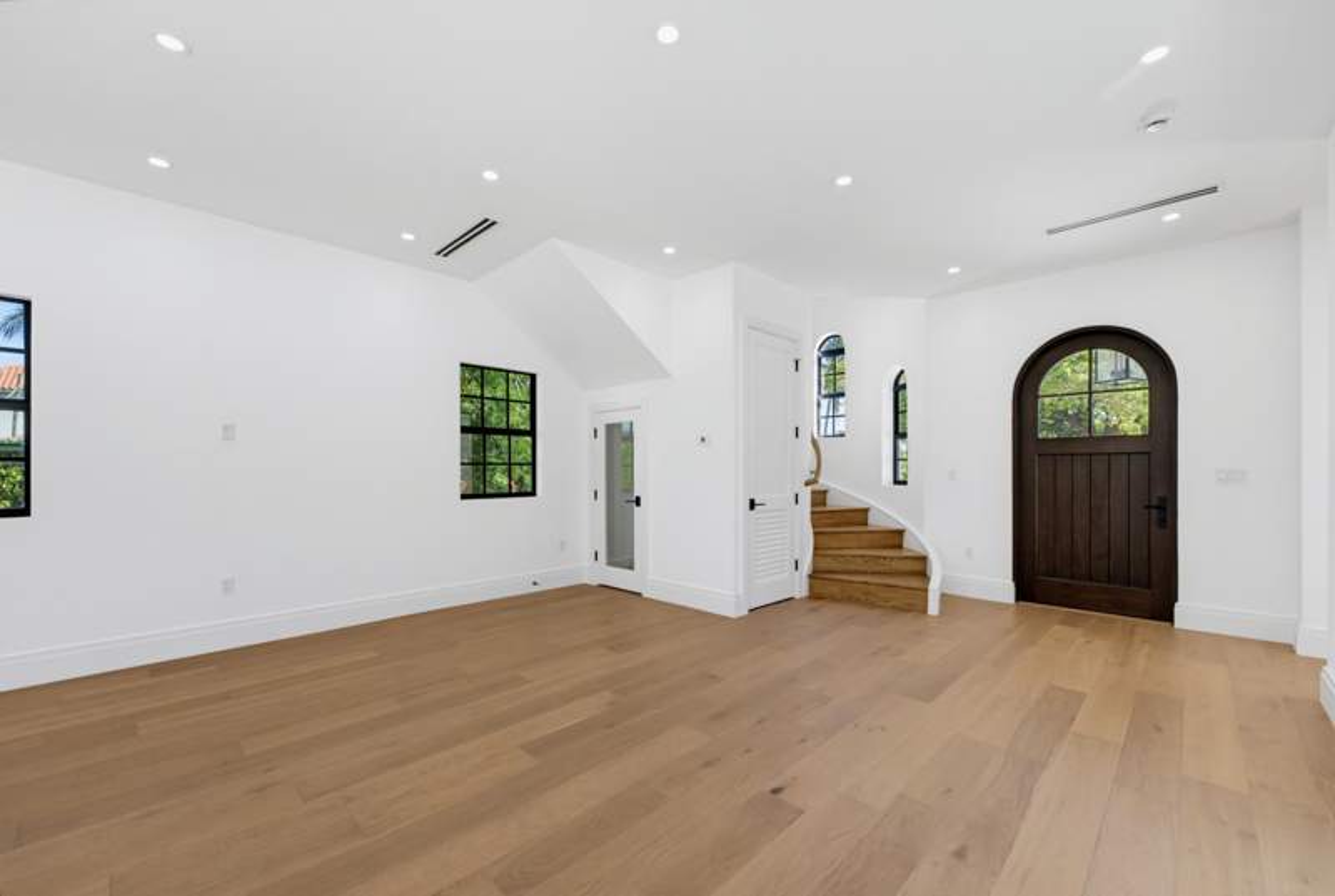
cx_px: 668
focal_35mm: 15
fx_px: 543
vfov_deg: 79.1
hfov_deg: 101.8
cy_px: 448
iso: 800
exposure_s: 1/50
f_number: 7.1
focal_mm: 14.6
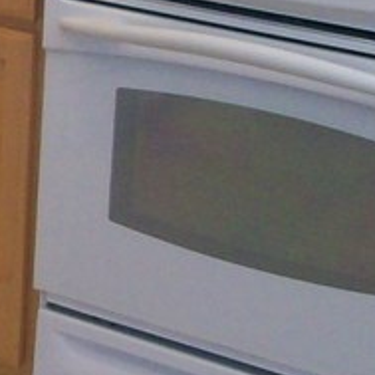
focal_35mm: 163
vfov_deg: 10.7
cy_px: 40
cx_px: -413
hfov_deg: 9.8
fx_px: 1998
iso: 160
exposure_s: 1/58.8
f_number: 2.8
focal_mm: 5.7
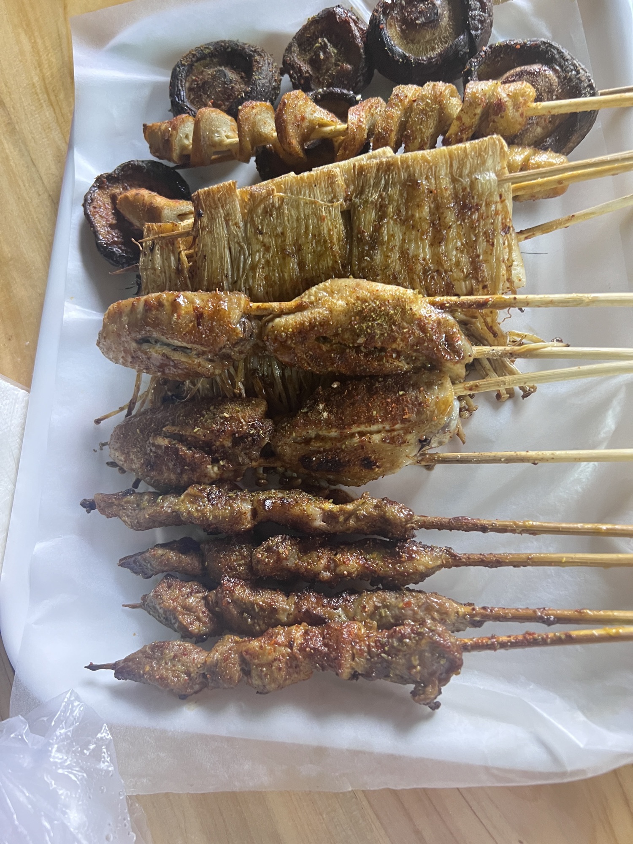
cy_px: 422
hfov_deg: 53.1
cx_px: 316
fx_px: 634
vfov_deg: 67.3
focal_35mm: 26
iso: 500
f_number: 1.5
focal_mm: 5.7
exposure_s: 1/25
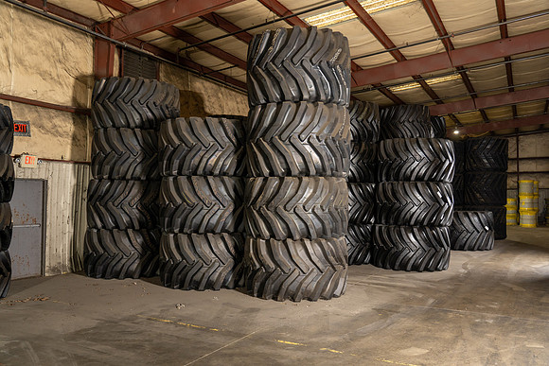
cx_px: 274
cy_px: 183
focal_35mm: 30
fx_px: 458
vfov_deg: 43.6
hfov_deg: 61.9
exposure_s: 1/60
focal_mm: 30
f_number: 4
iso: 1000
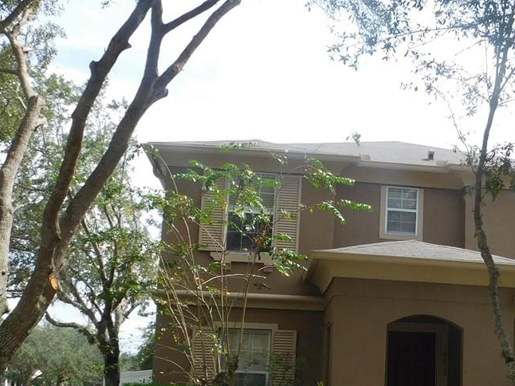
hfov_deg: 33.1
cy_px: 276
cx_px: 392
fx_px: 848
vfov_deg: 25.4
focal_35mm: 57
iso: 125
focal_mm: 4
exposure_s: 1/1250
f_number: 3
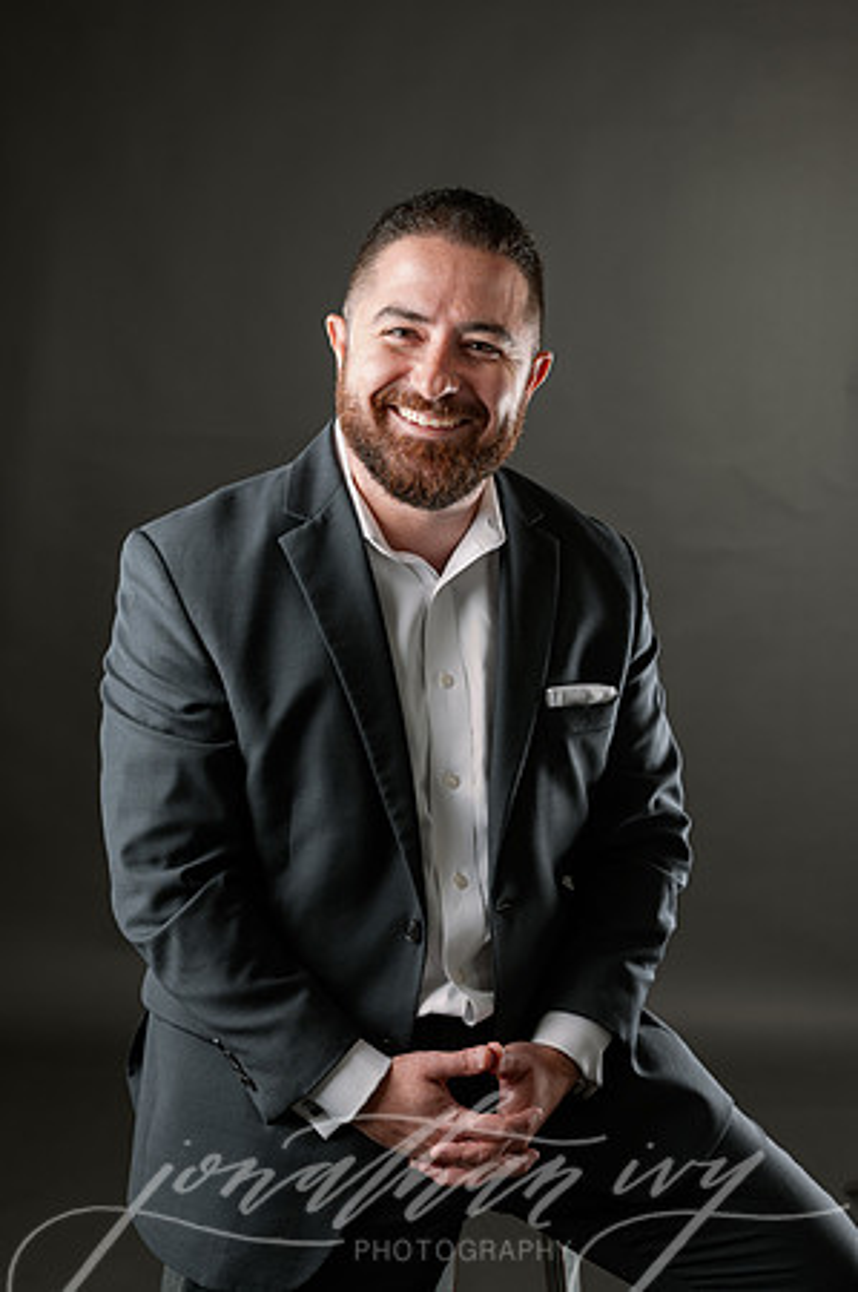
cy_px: 646
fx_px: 1792
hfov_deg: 26.9
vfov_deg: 39.6
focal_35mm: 50
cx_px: 429
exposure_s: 1/200
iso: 100
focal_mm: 50
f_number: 5
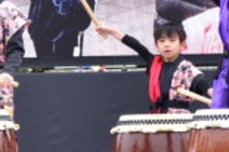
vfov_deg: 3.0
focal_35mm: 462
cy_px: -136
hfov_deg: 4.5
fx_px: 2936
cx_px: 285
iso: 100
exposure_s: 1/160
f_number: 5.6
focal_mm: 62
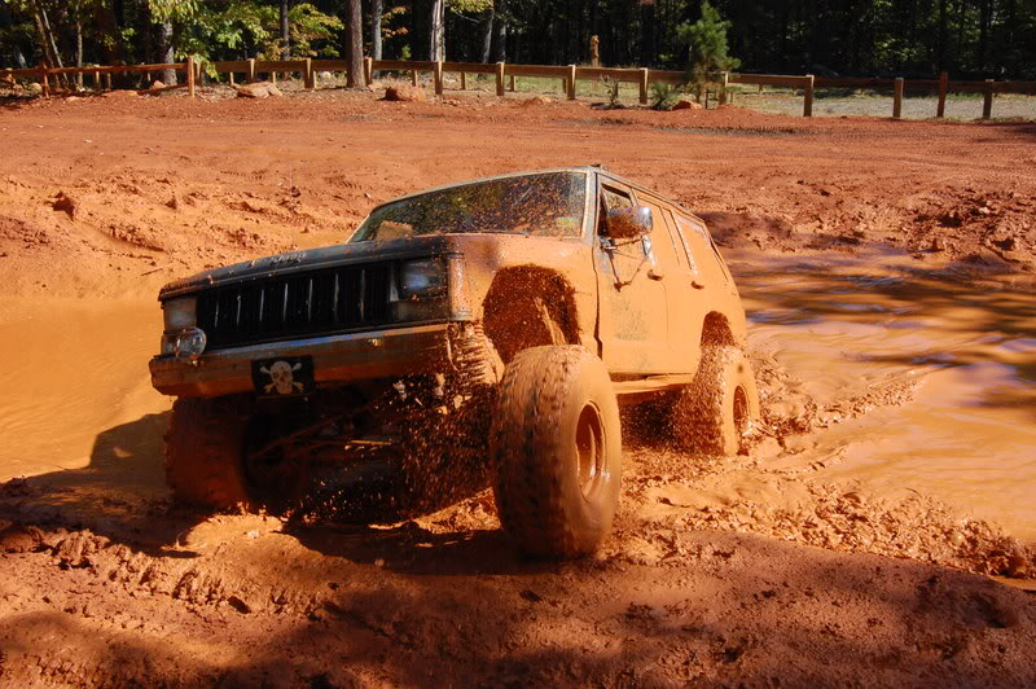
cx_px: 518
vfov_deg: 34.2
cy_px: 344
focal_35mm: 39
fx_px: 1121
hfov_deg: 49.6
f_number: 16
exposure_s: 1/320
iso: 800
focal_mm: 26
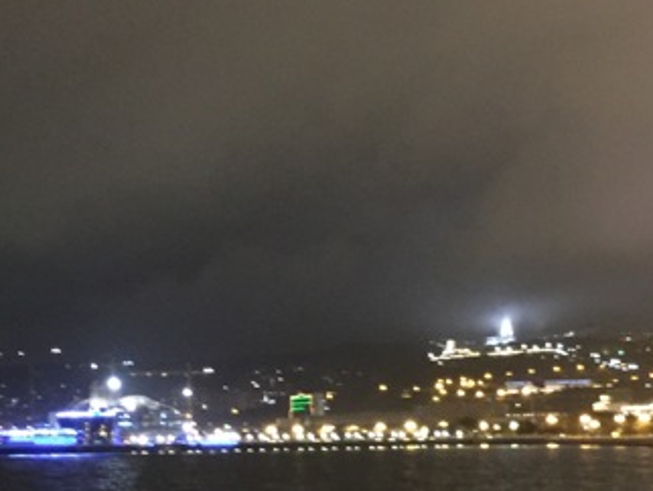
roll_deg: +2.3
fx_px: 1359
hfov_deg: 27.0
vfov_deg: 20.2
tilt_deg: +0.8
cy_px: 420
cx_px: 320
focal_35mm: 72
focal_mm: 4.15
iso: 800
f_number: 2.2
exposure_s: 1/17
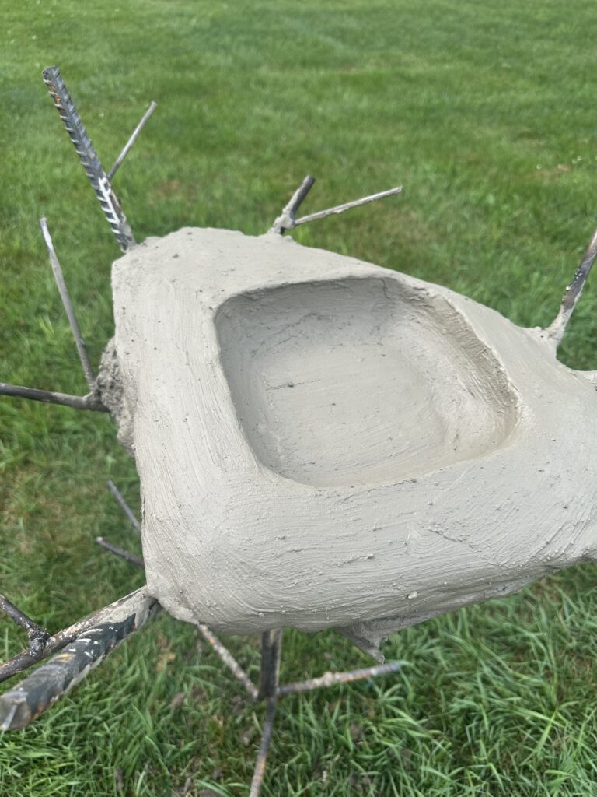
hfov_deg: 56.8
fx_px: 552
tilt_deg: -45.8
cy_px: 398
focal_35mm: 24
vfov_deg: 71.6
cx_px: 298
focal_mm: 6.86
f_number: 1.78
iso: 80
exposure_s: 1/836
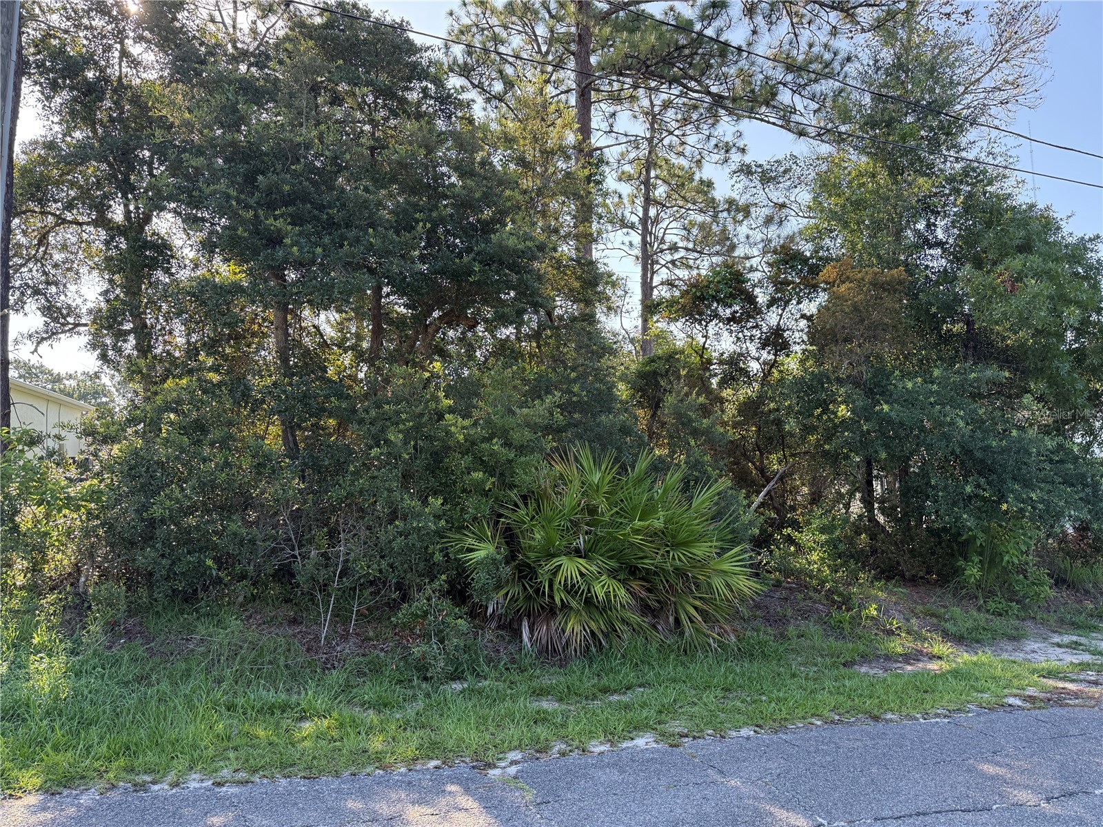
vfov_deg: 56.8
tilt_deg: +2.9
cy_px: 414
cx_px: 552
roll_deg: +2.8
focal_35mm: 24
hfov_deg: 71.6
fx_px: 765
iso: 100
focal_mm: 6.76
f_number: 1.78
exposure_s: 1/649
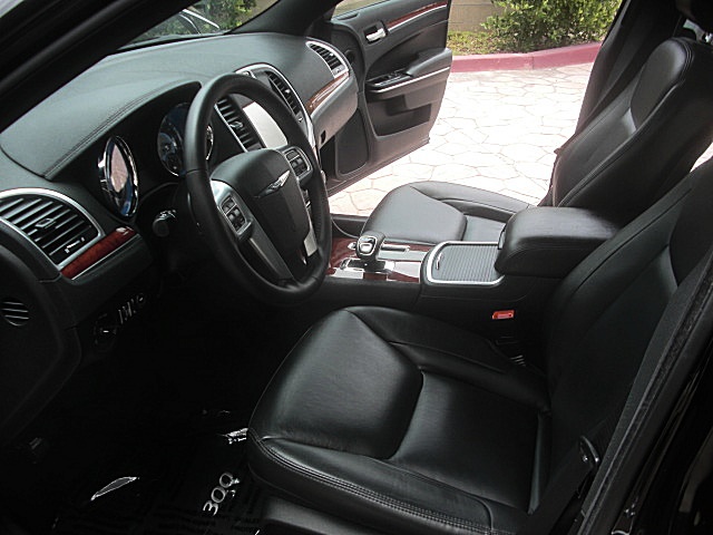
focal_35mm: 36
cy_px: 268
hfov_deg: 51.4
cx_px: 356
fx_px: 742
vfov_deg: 39.7
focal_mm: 6.3
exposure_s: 1/200
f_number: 2.8
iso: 50
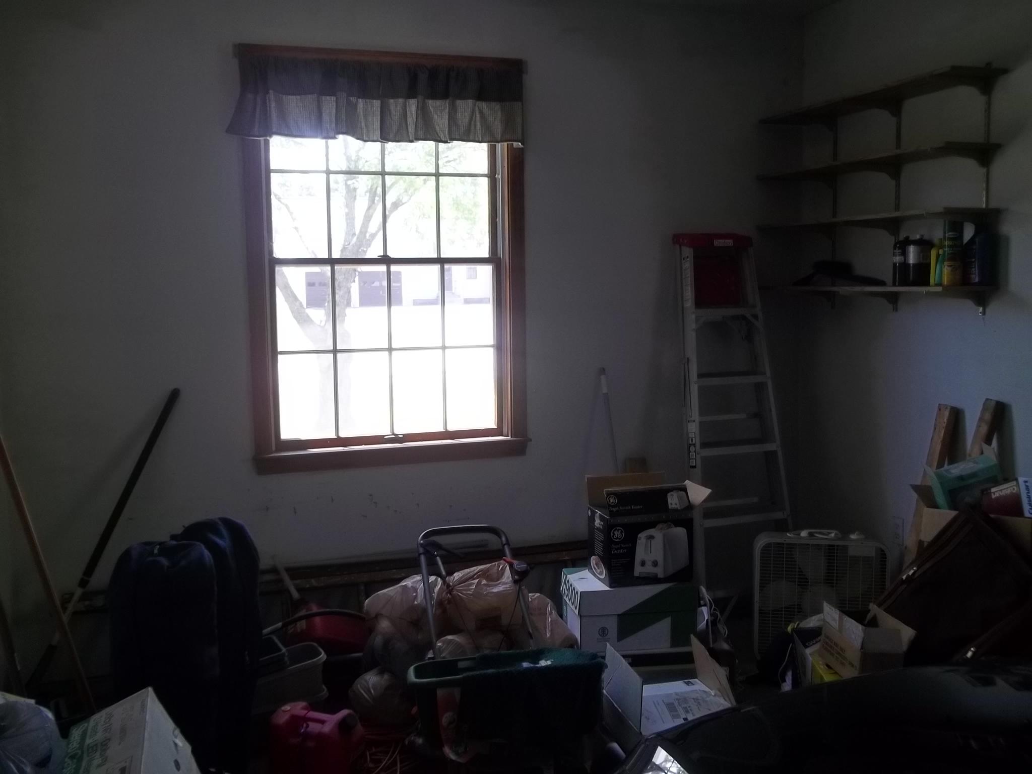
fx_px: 954
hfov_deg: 56.8
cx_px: 516
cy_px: 387
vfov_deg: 44.2
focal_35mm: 32
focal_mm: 5.7
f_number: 2.9
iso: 66
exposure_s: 1/30
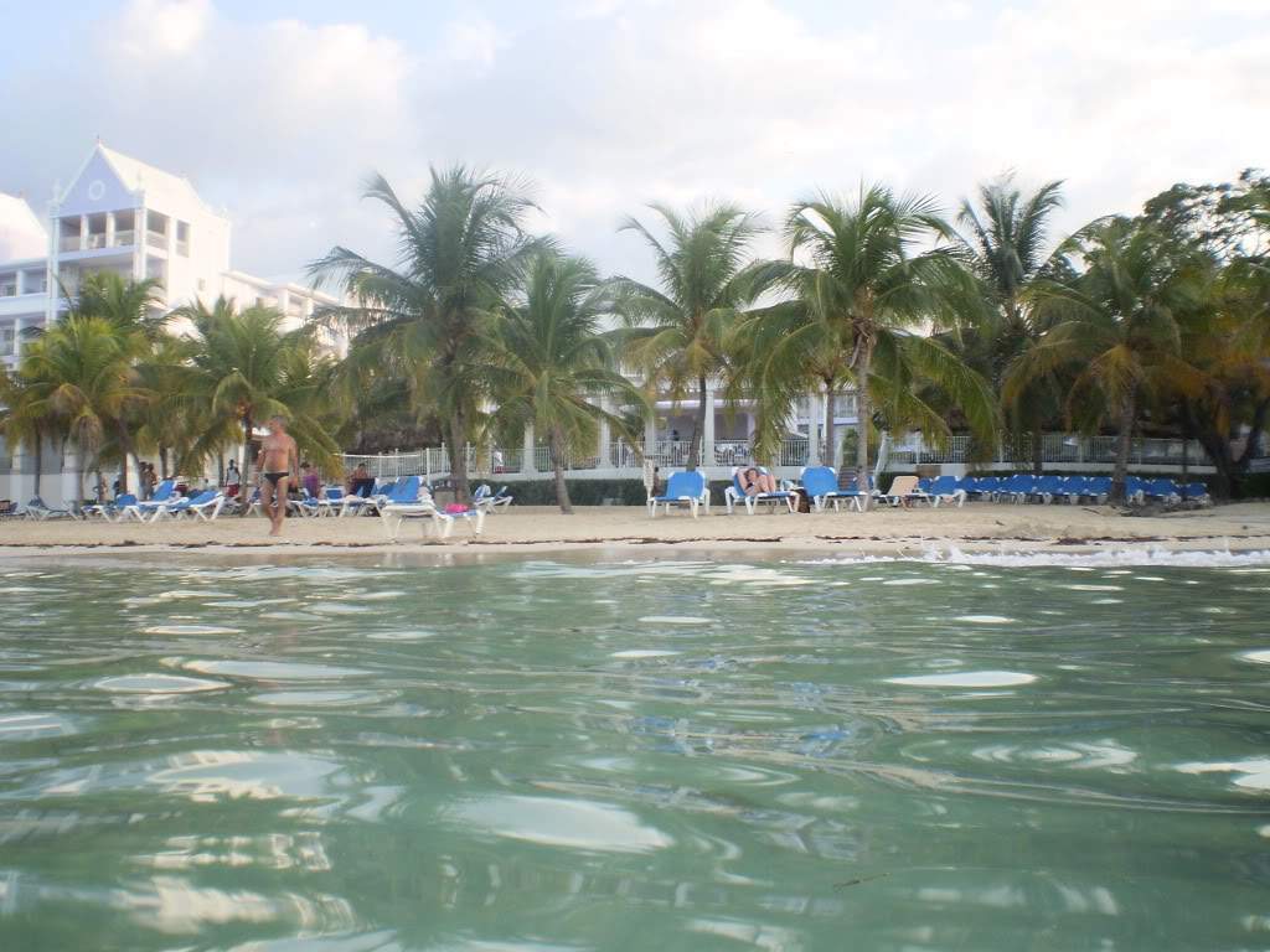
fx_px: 1321
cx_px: 635
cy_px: 476
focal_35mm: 36
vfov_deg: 39.7
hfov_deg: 51.4
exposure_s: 1/80
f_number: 4.6
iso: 64
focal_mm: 6.3
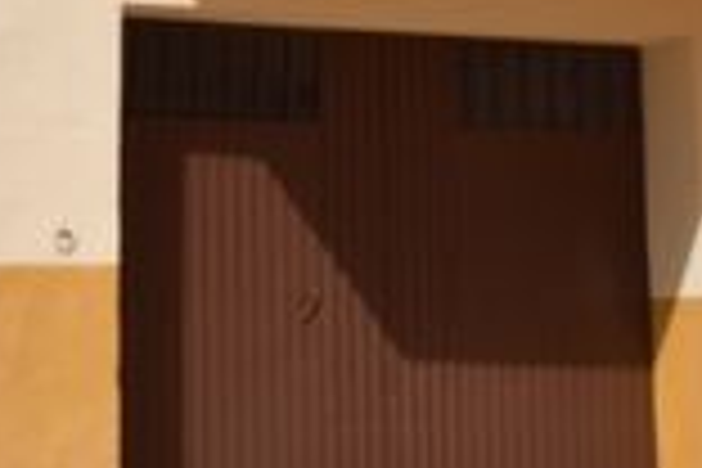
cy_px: -216
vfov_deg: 10.9
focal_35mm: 121
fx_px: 2358
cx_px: 414
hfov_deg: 16.9
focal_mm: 21
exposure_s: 1/200
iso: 100
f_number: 14
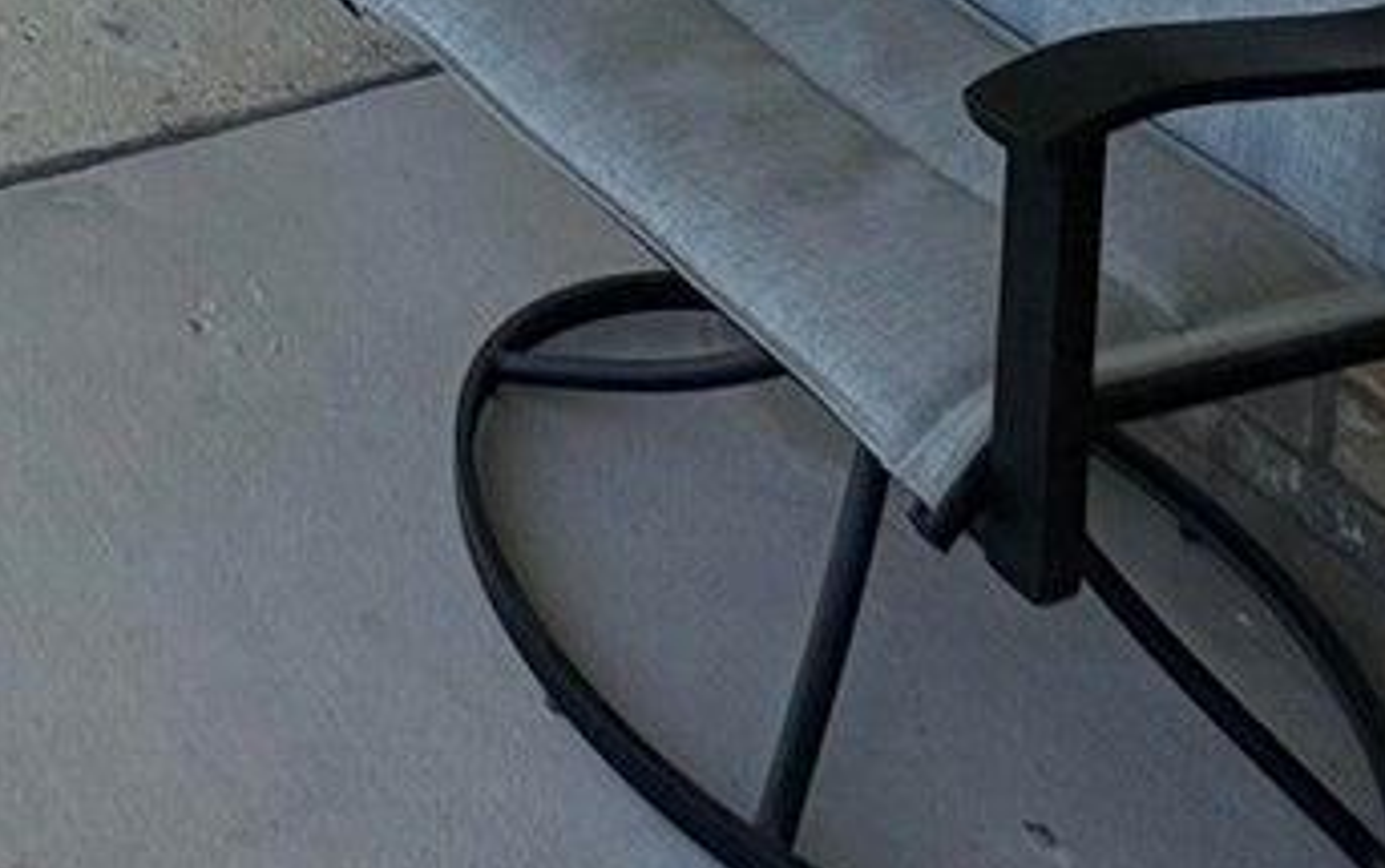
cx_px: -426
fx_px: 2229
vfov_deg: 14.7
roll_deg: -2.3
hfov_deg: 28.3
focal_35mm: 59
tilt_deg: -3.1
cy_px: -1183
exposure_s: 1/615
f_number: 2.2
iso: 64
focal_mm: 2.22
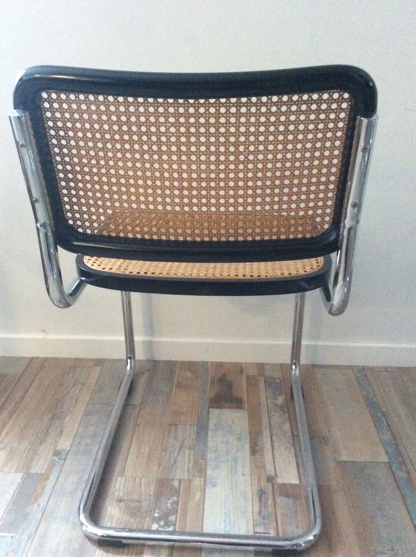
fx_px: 514
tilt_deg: -23.4
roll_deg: +0.1
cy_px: 278
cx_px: 208
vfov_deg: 56.9
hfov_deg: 44.1
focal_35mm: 32
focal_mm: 3.3
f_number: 2.4
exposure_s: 1/17
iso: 500
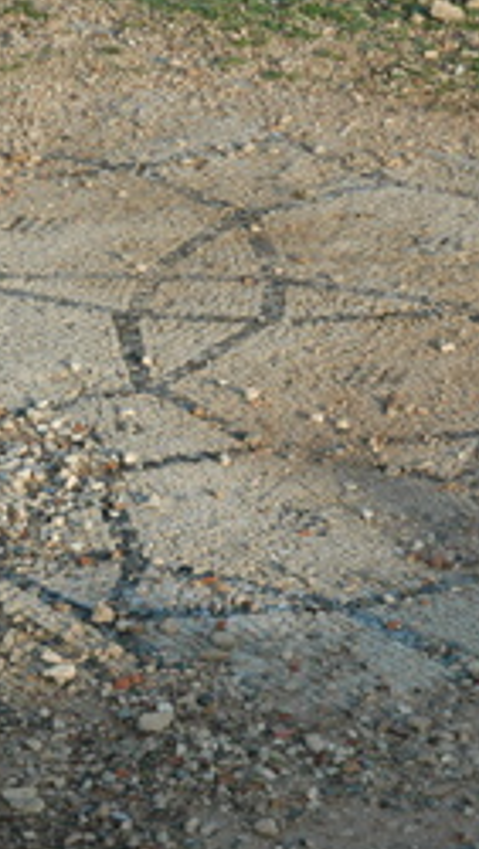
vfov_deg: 7.4
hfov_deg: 4.2
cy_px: 367
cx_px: 95
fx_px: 6533
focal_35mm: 290
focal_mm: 105
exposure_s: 1/1000
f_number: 8
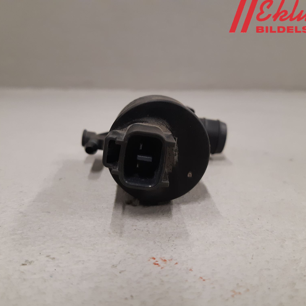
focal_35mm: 31
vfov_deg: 52.5
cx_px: 146
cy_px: 153
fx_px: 310
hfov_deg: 52.5
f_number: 1.7
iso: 200
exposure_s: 1/50
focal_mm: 3.93
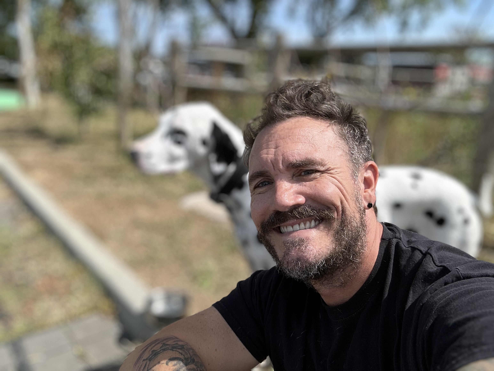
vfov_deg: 46.8
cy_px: 186
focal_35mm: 30
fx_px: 428
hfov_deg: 60.0
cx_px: 247
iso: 25
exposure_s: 1/1585
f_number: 1.9
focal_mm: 2.69
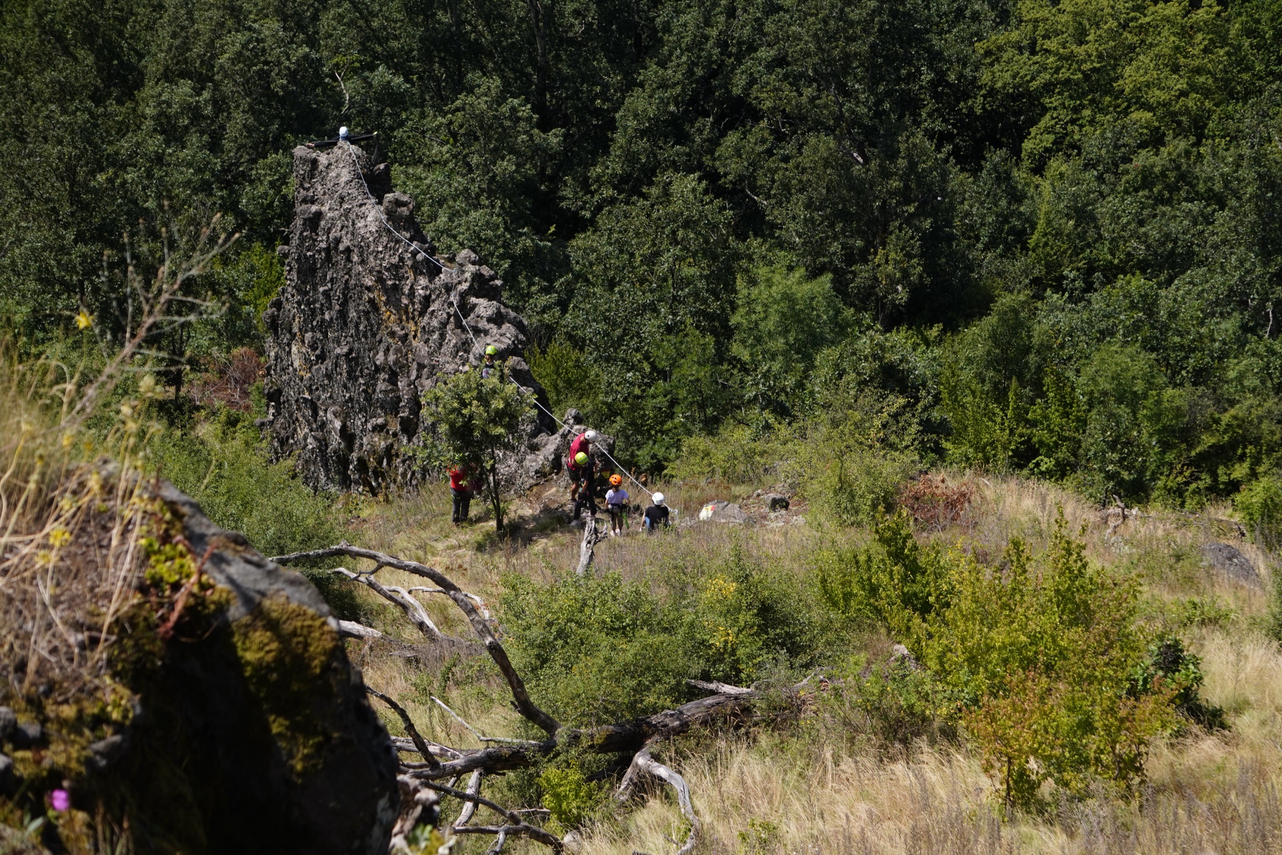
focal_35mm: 82
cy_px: 428
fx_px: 2937
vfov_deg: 16.5
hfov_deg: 24.6
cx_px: 641
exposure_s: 1/1250
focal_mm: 55
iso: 320
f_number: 5.6
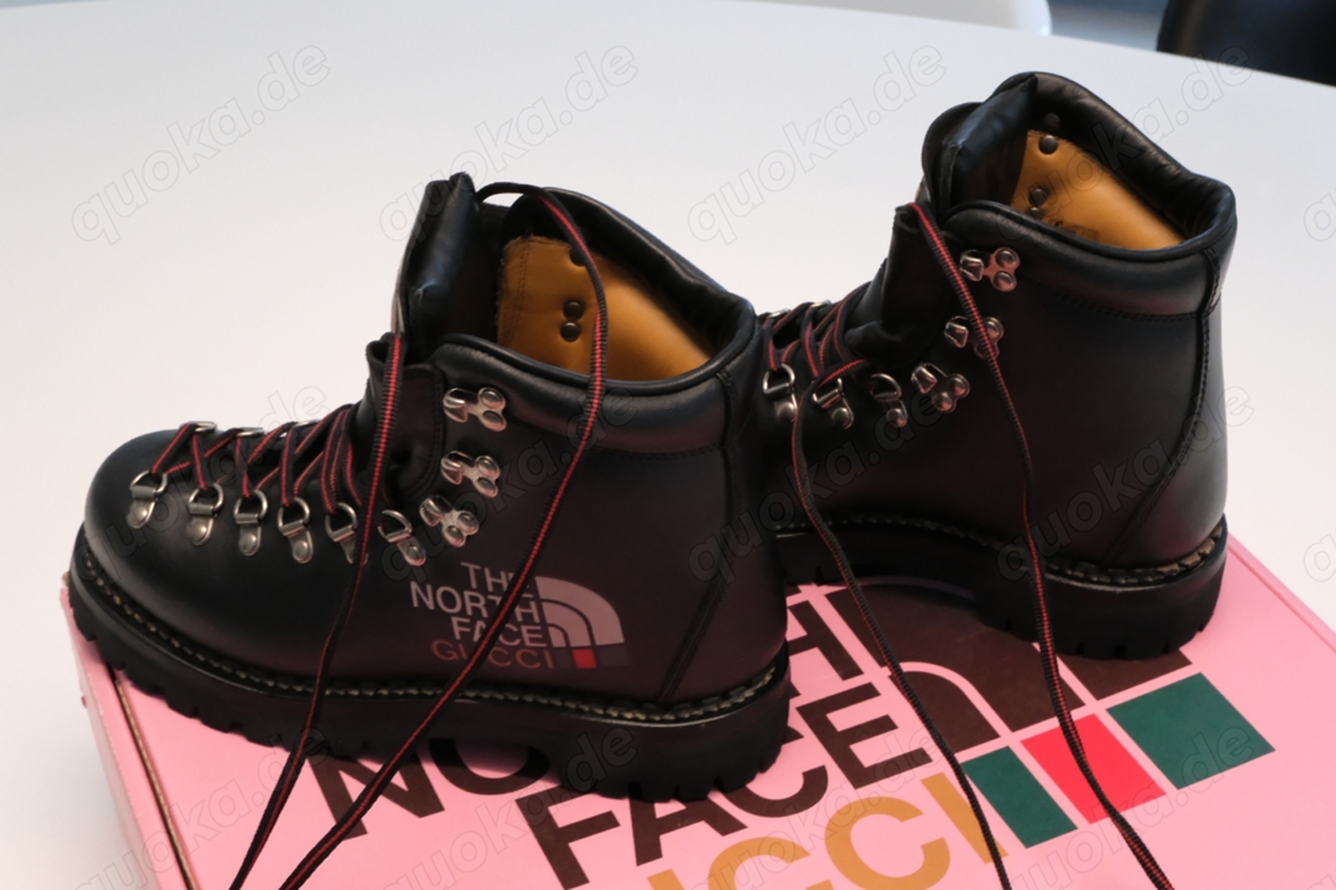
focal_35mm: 49
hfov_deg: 40.4
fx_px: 1818
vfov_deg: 27.5
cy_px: 445
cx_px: 668
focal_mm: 32.5
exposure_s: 1/20
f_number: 13
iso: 6400
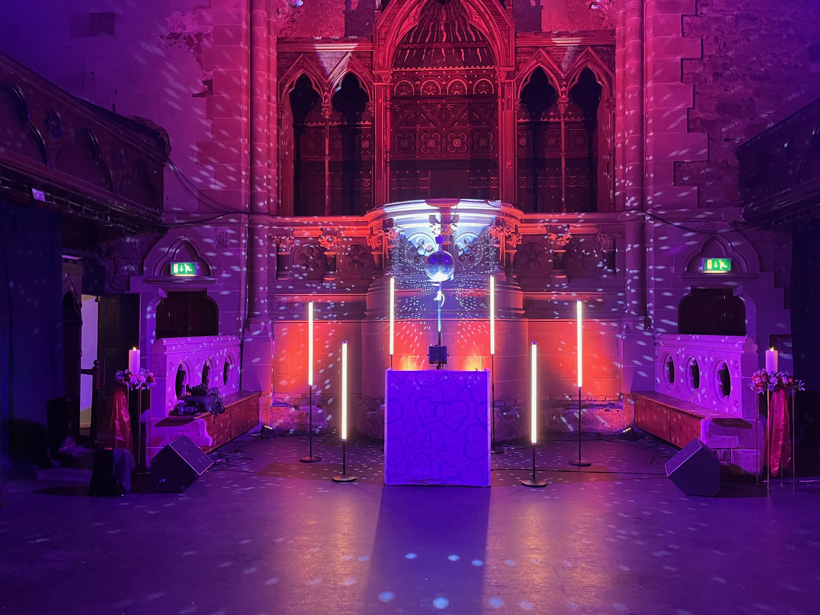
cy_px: 308
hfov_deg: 67.3
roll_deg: +0.6
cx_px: 410
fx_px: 616
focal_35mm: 26
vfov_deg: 53.1
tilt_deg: -0.3
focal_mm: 5.1
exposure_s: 1/43
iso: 500
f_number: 1.6
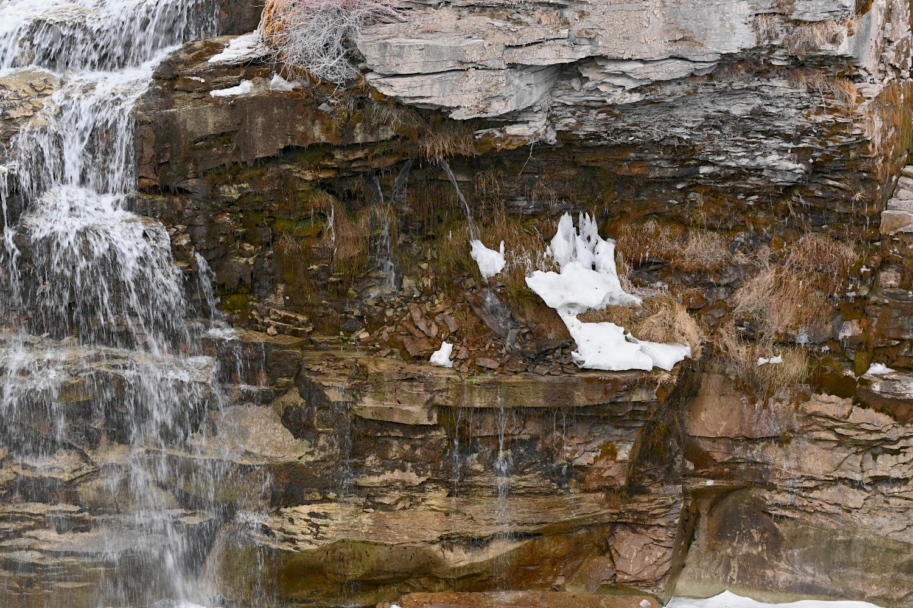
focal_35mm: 69
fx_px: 1750
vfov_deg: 19.7
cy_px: 304
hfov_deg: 29.2
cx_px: 456
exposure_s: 1/50
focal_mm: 46
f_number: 11
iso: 500
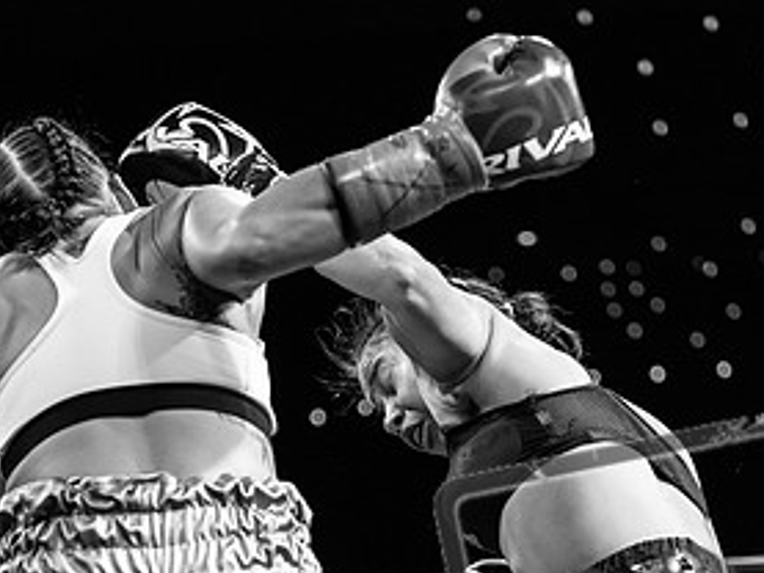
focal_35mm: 131
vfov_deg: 11.3
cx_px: 441
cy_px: 525
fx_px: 2893
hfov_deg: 15.0
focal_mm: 65
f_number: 2.8
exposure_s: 1/1250
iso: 1600
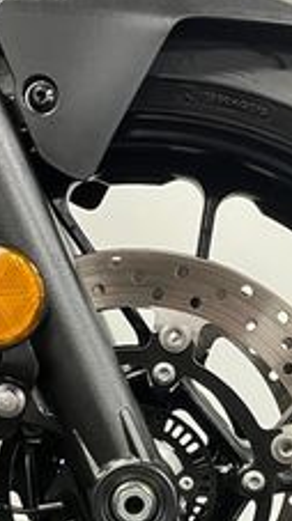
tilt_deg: -12.4
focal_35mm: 80
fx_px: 1106
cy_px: 459
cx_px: 131
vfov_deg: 25.8
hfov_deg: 15.0
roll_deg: -0.2
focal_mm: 5.1
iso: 320
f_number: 1.6
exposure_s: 1/50
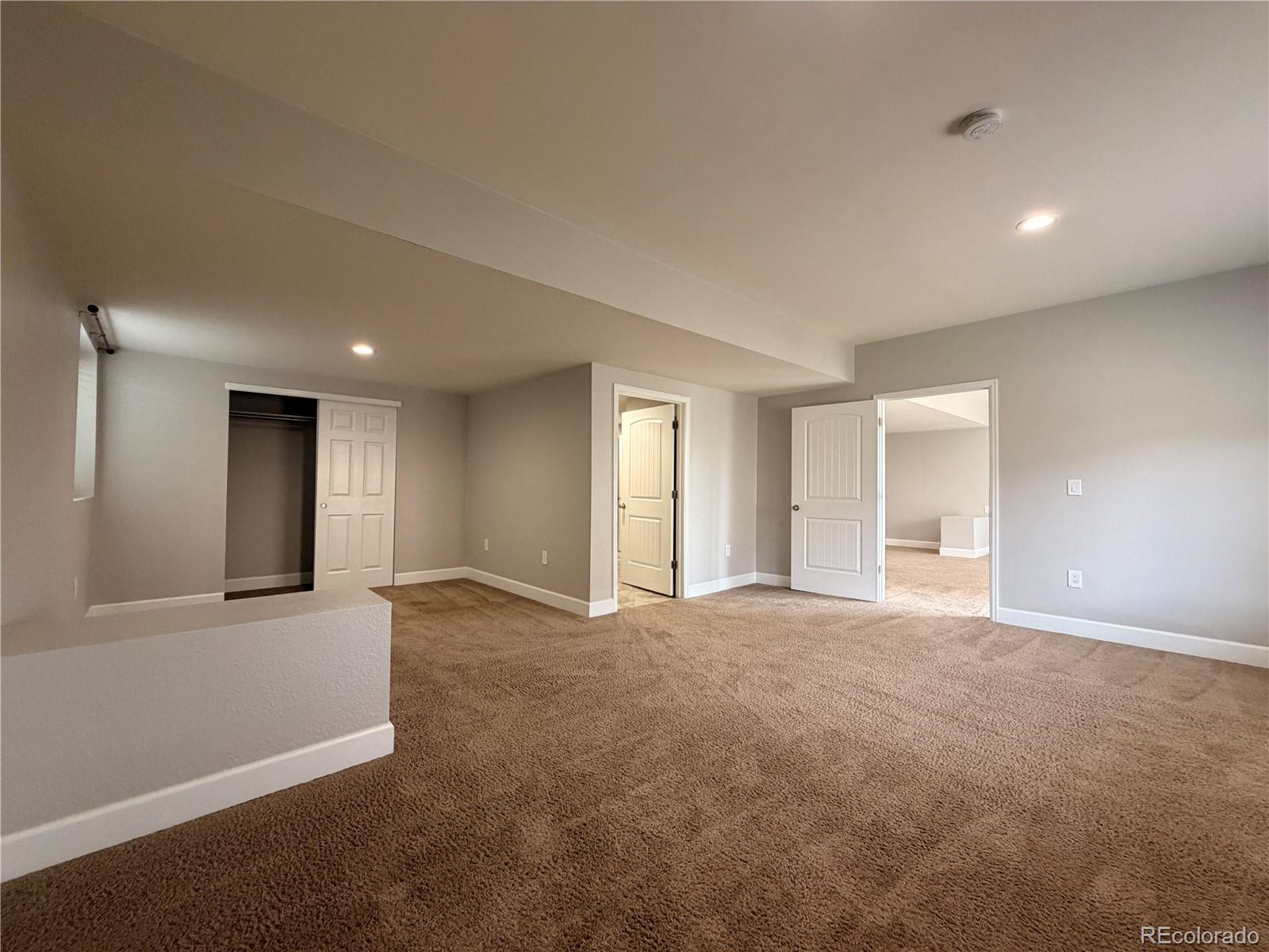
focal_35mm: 14
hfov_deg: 102.1
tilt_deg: +1.5
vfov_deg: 85.7
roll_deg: -0.5
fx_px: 513
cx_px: 634
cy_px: 476
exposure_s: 1/60
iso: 400
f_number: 2.2
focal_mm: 2.22
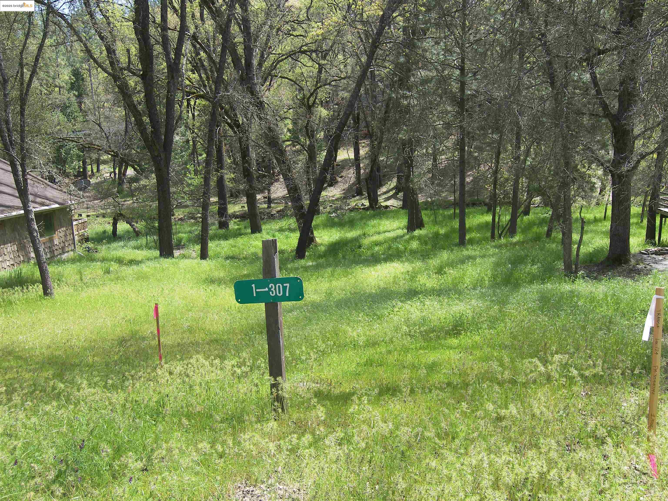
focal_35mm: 30
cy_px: 250
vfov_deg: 46.8
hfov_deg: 60.0
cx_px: 334
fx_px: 579
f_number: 3.2
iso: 50
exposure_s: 1/250
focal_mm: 6.3
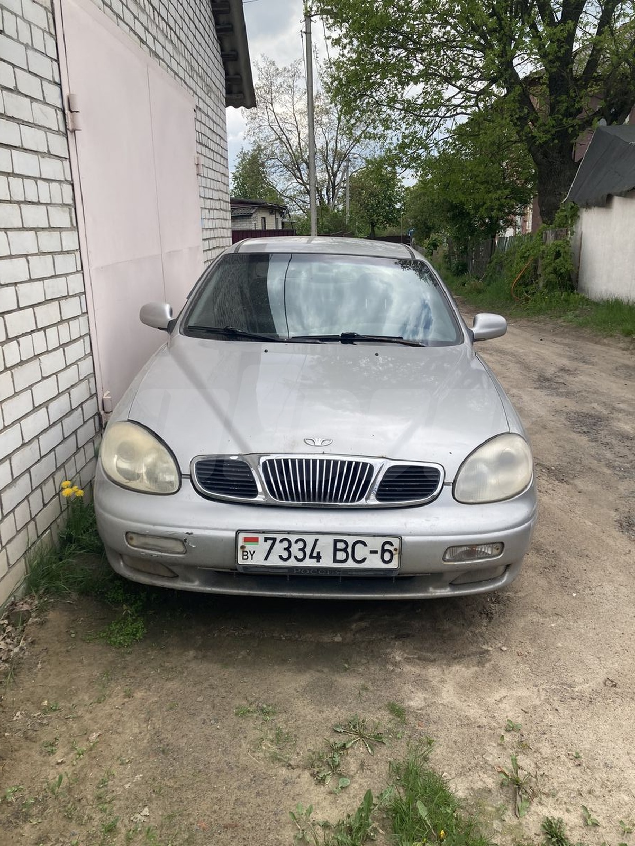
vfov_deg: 63.4
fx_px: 685
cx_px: 318
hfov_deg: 49.7
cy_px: 423
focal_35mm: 28
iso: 20
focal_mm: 3.99
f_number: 1.8
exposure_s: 1/842
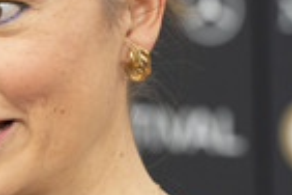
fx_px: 3301
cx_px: -40
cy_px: 98
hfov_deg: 5.0
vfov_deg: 3.4
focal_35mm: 407
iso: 1600
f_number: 6.3
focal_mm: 127
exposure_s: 1/400
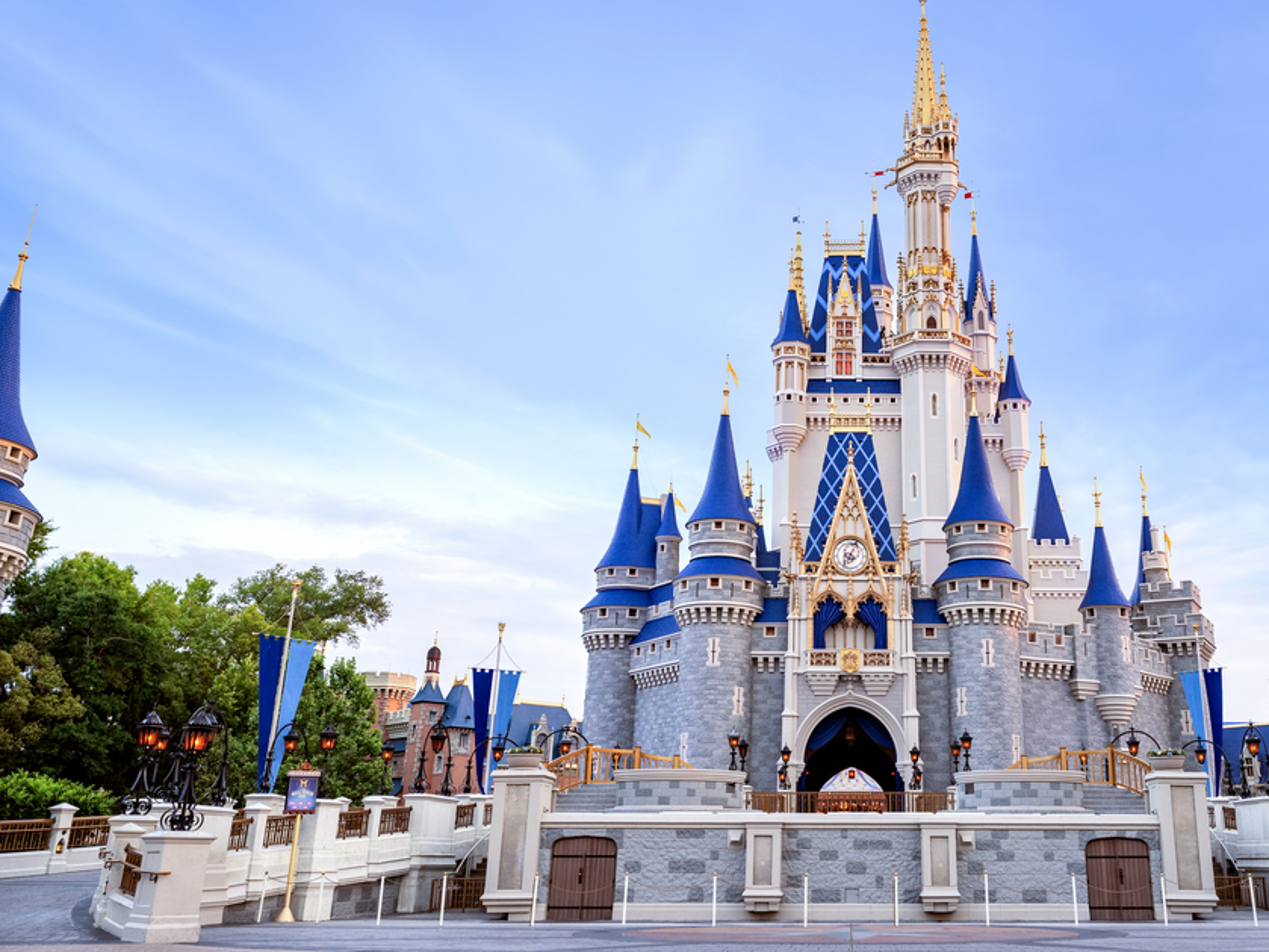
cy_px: 409
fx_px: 1210
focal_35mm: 33
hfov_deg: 54.2
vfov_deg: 42.8
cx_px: 849
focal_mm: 24
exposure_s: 1/125
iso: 800
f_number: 5.6
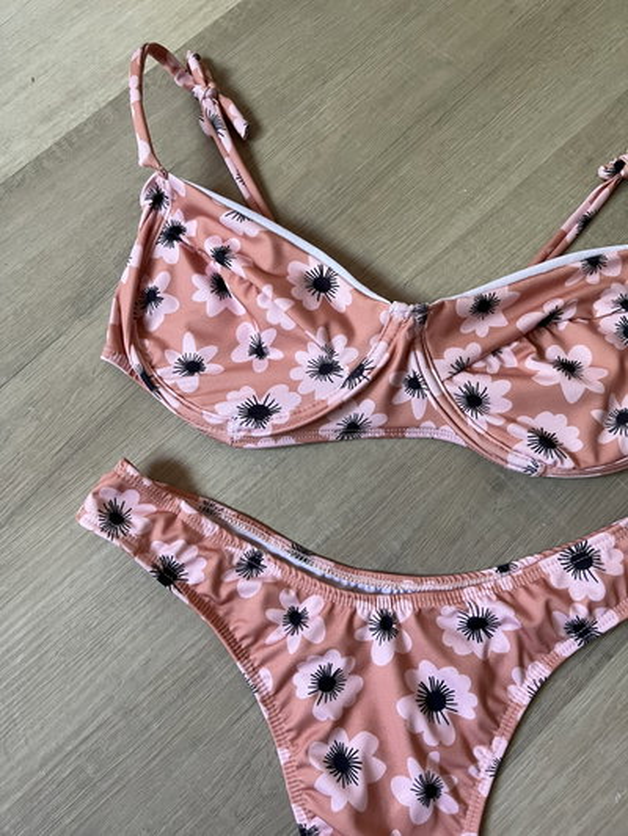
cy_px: 418
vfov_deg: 67.3
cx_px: 314
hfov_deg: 53.1
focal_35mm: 26
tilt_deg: -75.0
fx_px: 629
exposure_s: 1/60
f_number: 1.6
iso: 200
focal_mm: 5.1
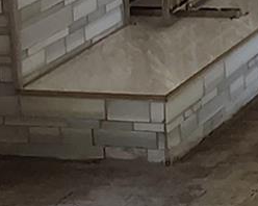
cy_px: -337
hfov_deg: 7.8
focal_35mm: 193
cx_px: 909
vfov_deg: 7.4
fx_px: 1473
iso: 825
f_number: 1.8
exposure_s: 1/60
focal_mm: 5.56
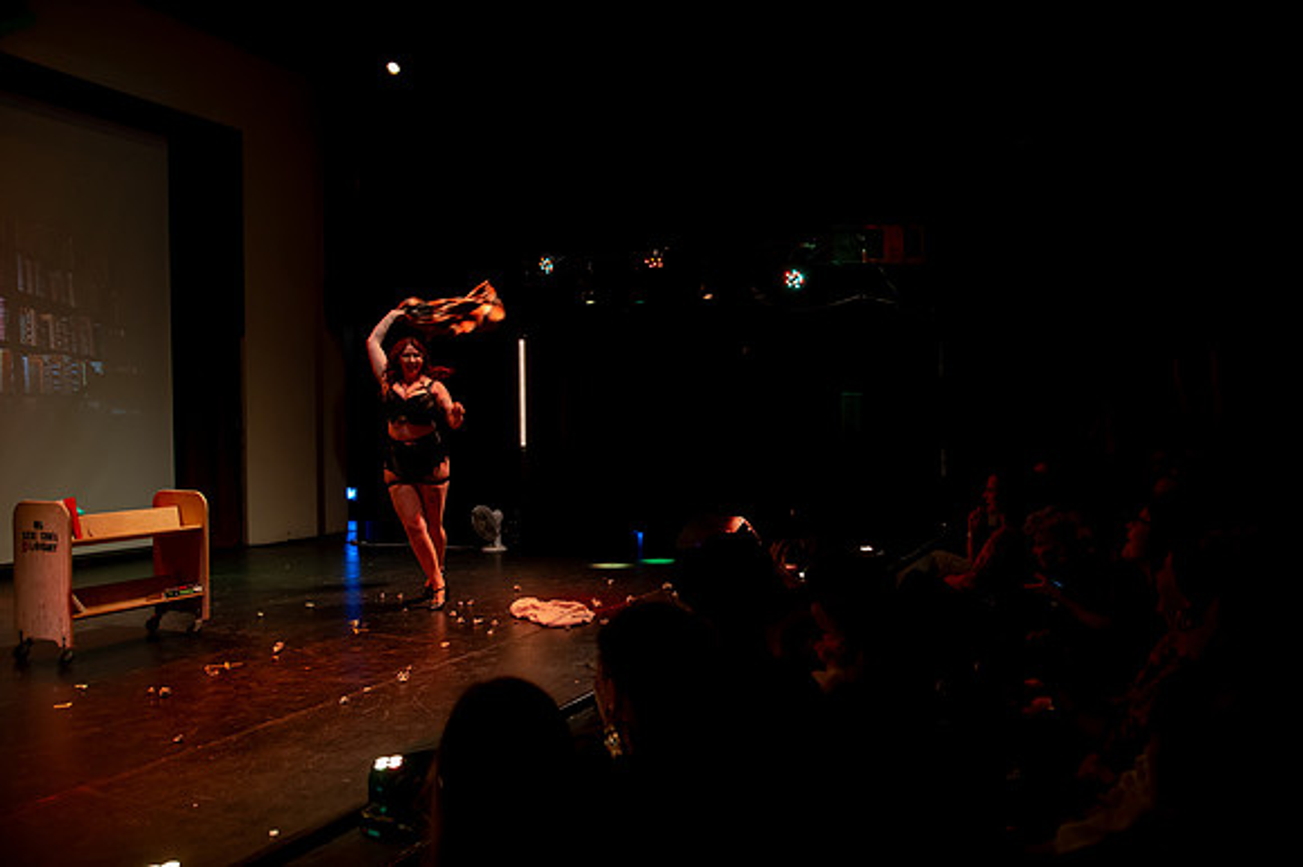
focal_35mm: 30
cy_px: 434
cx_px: 652
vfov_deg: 43.6
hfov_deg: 62.0
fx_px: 1085
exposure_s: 1/100
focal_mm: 30
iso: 4000
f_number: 4
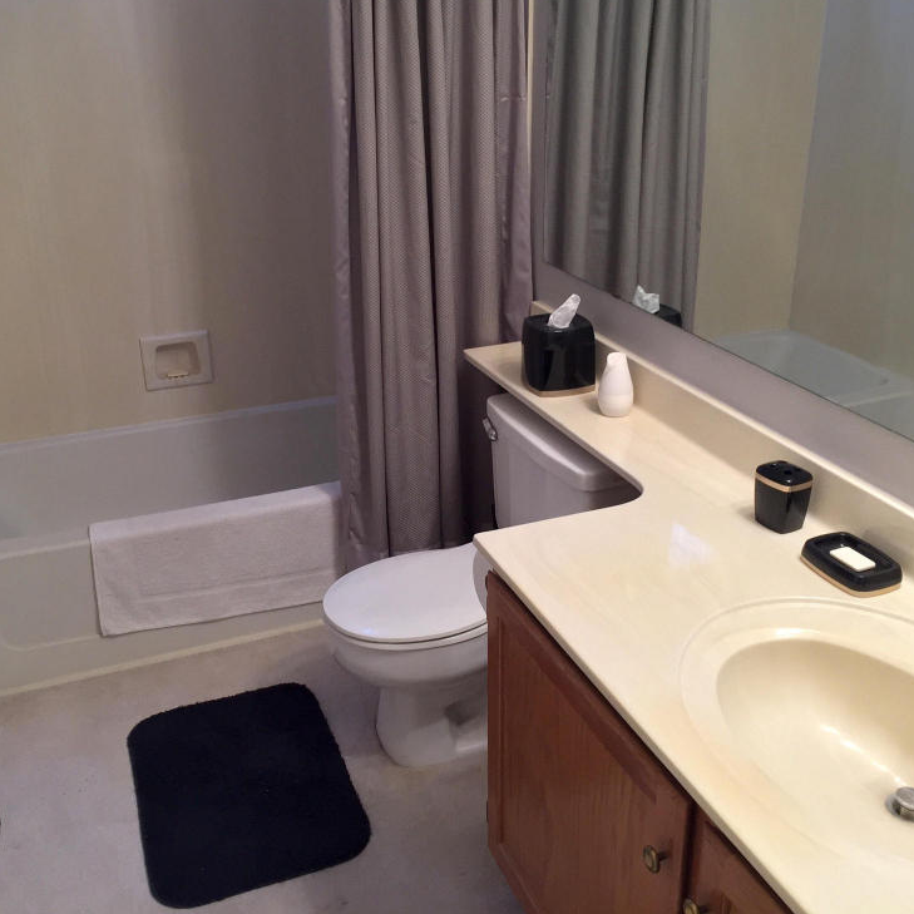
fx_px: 1075
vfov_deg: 46.0
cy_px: 434
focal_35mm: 36
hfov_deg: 46.0
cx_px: 449
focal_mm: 4.15
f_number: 2.2
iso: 64
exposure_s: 1/30
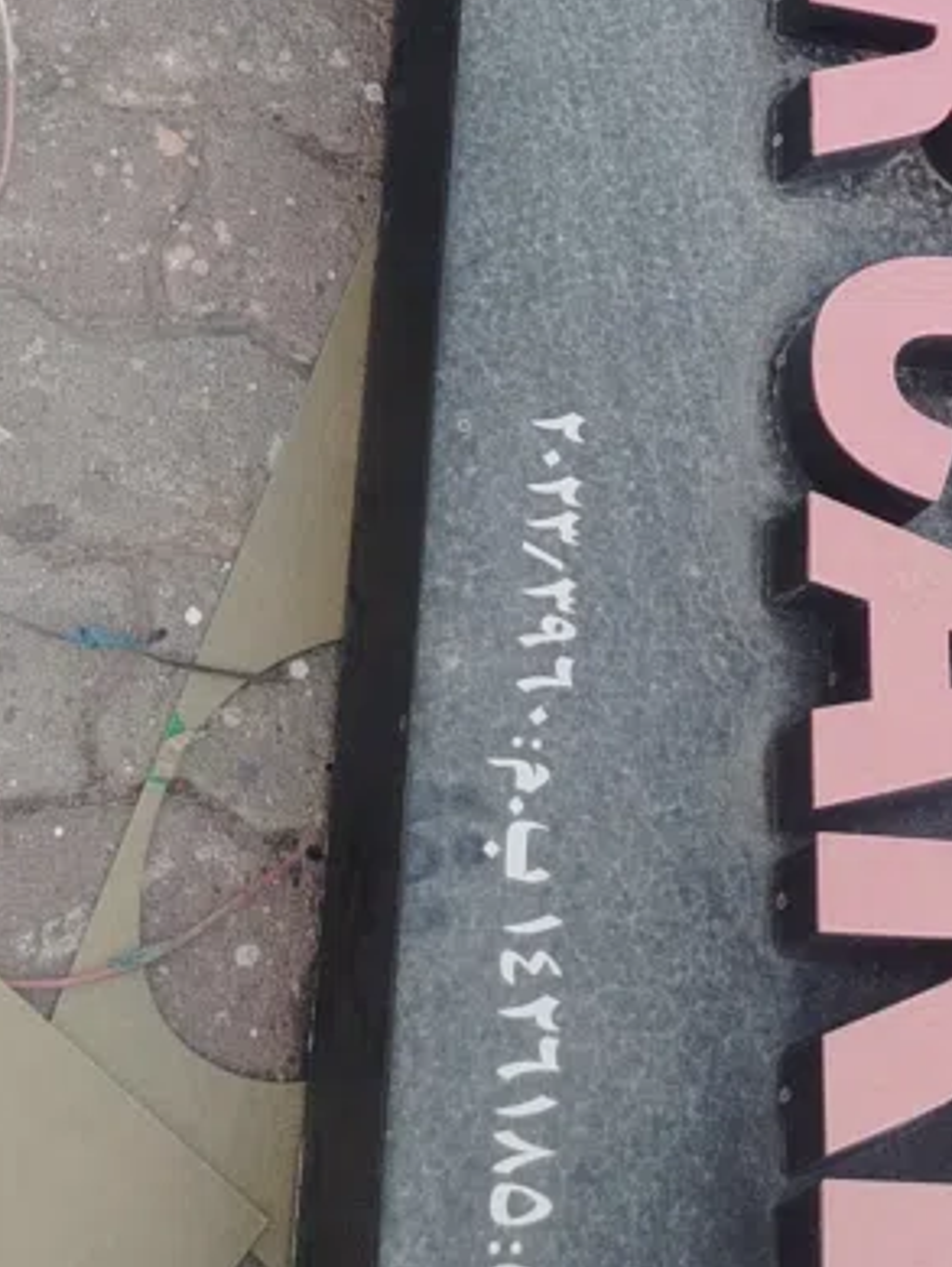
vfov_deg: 21.3
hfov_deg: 16.8
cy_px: -330
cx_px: 1147
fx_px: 3077
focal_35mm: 84
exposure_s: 1/100
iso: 488
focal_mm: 5.25
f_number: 1.75
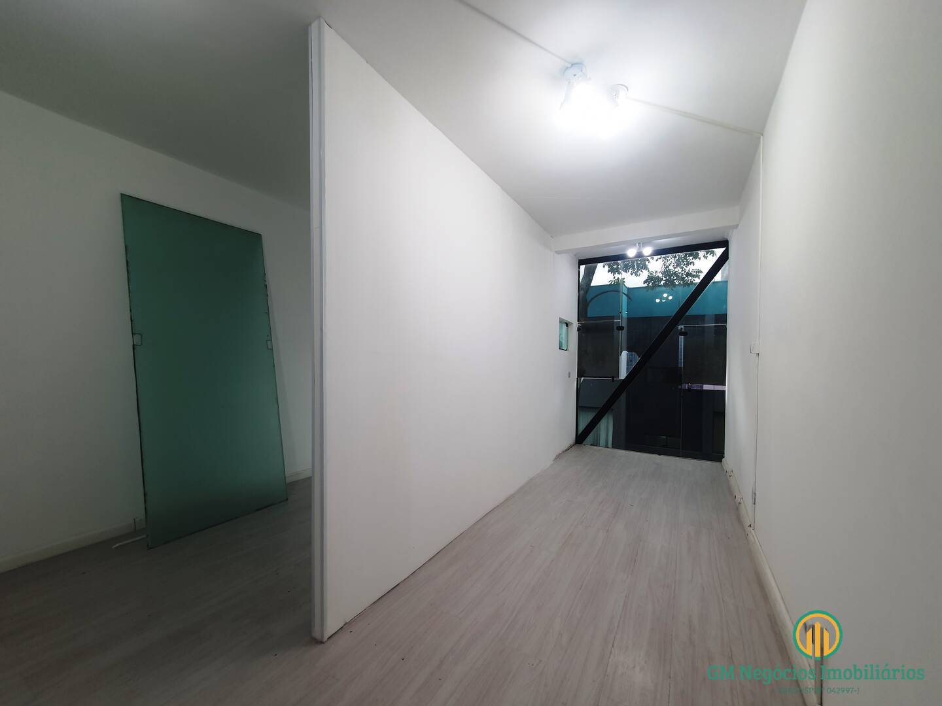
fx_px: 354
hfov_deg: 106.2
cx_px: 471
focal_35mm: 13
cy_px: 353
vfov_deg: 89.9
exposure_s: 1/60
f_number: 2.2
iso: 64
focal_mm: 1.8
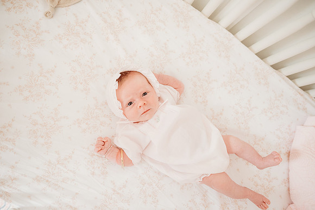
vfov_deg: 53.2
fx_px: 210
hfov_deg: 73.7
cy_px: 105
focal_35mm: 24
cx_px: 158
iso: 1600
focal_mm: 24
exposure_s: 1/200
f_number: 2.8
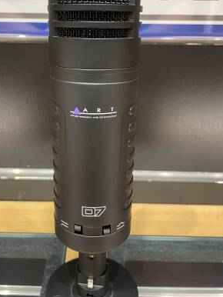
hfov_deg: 40.6
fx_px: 300
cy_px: 119
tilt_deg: -18.6
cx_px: 89
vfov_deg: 52.3
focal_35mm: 35
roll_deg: -0.2
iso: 160
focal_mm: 4.2
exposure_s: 1/60
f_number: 1.6
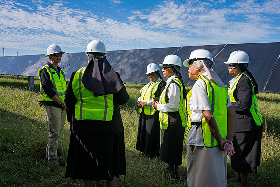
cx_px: 140
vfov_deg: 46.4
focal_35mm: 28
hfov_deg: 65.5
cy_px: 94
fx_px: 218
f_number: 9
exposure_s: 1/500
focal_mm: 28
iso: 200
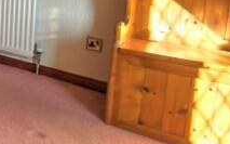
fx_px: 295
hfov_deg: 28.0
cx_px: -118
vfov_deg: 25.6
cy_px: -10
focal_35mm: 47
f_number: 3.5
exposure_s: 1/50
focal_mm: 10
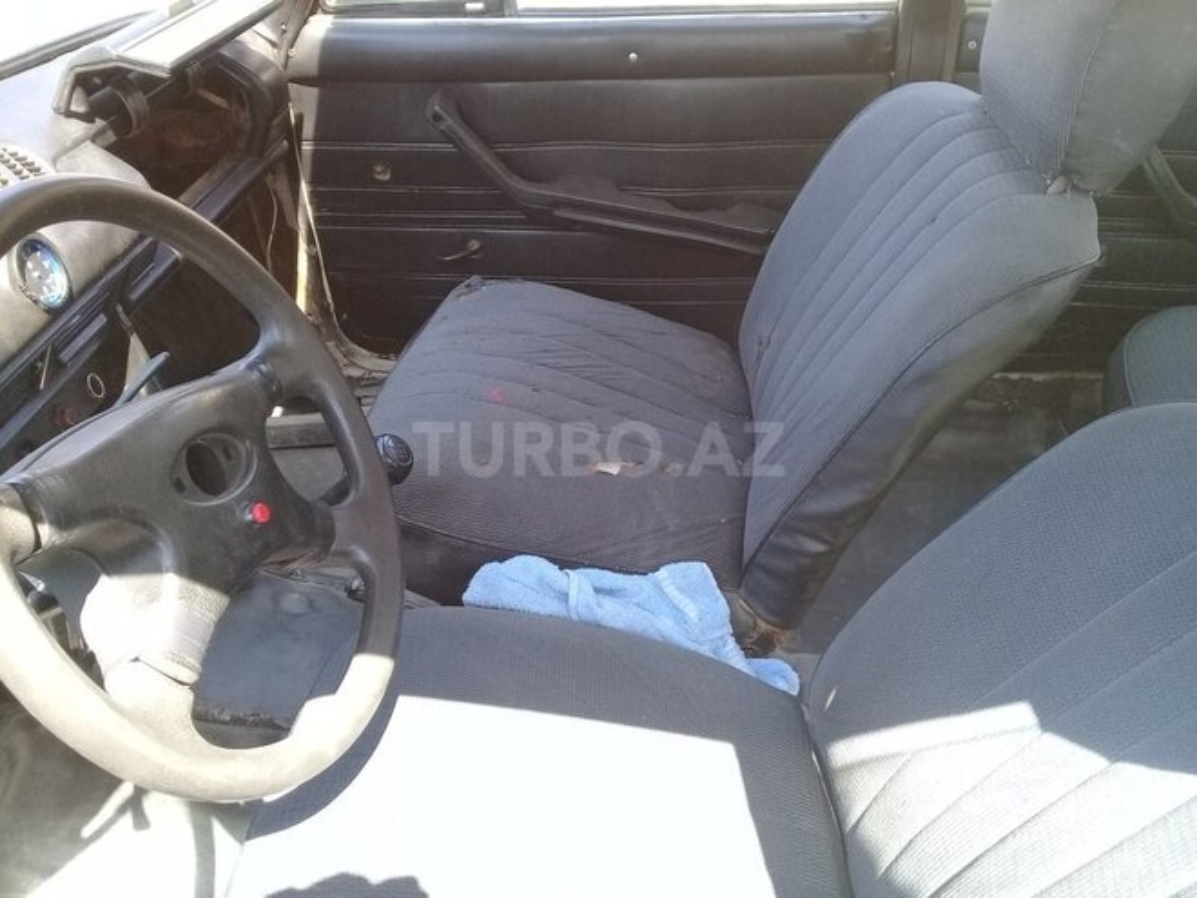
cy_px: 449
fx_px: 1072
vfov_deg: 45.4
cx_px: 598
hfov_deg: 58.4
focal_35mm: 31
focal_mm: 3.3
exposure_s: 1/100
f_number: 2.2
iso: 80
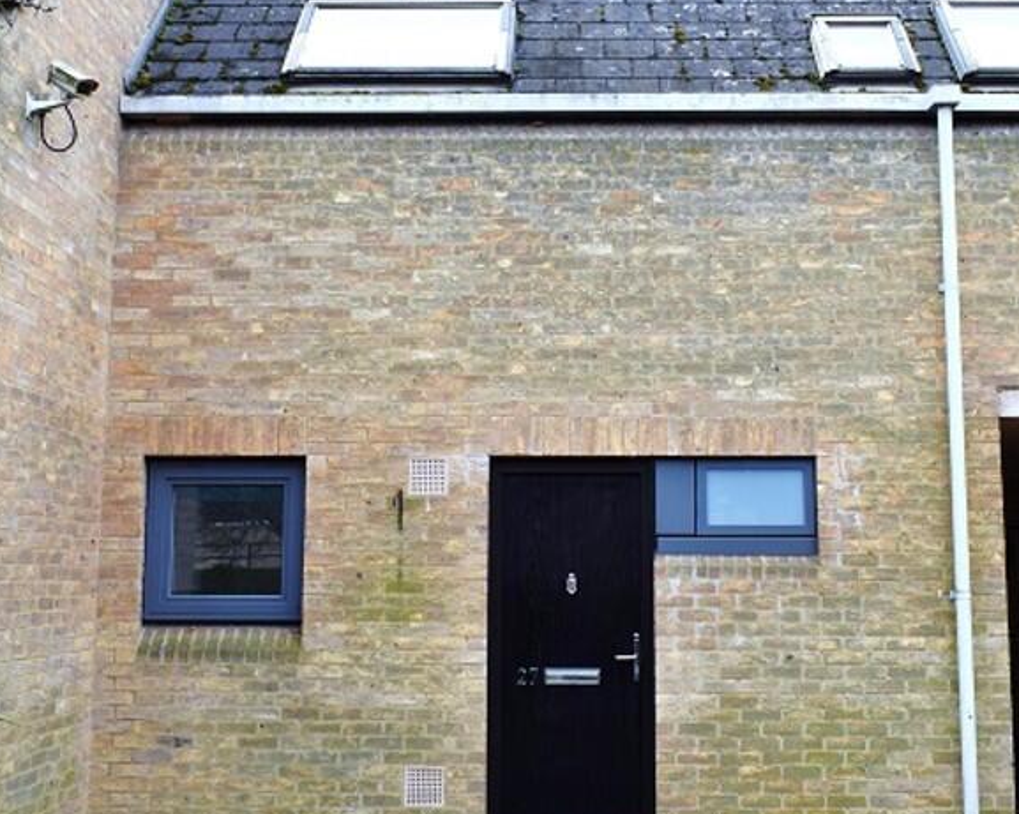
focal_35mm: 50
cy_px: 328
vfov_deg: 30.2
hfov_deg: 37.3
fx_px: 1507
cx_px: 555
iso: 100
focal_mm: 20
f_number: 8
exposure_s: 1/100
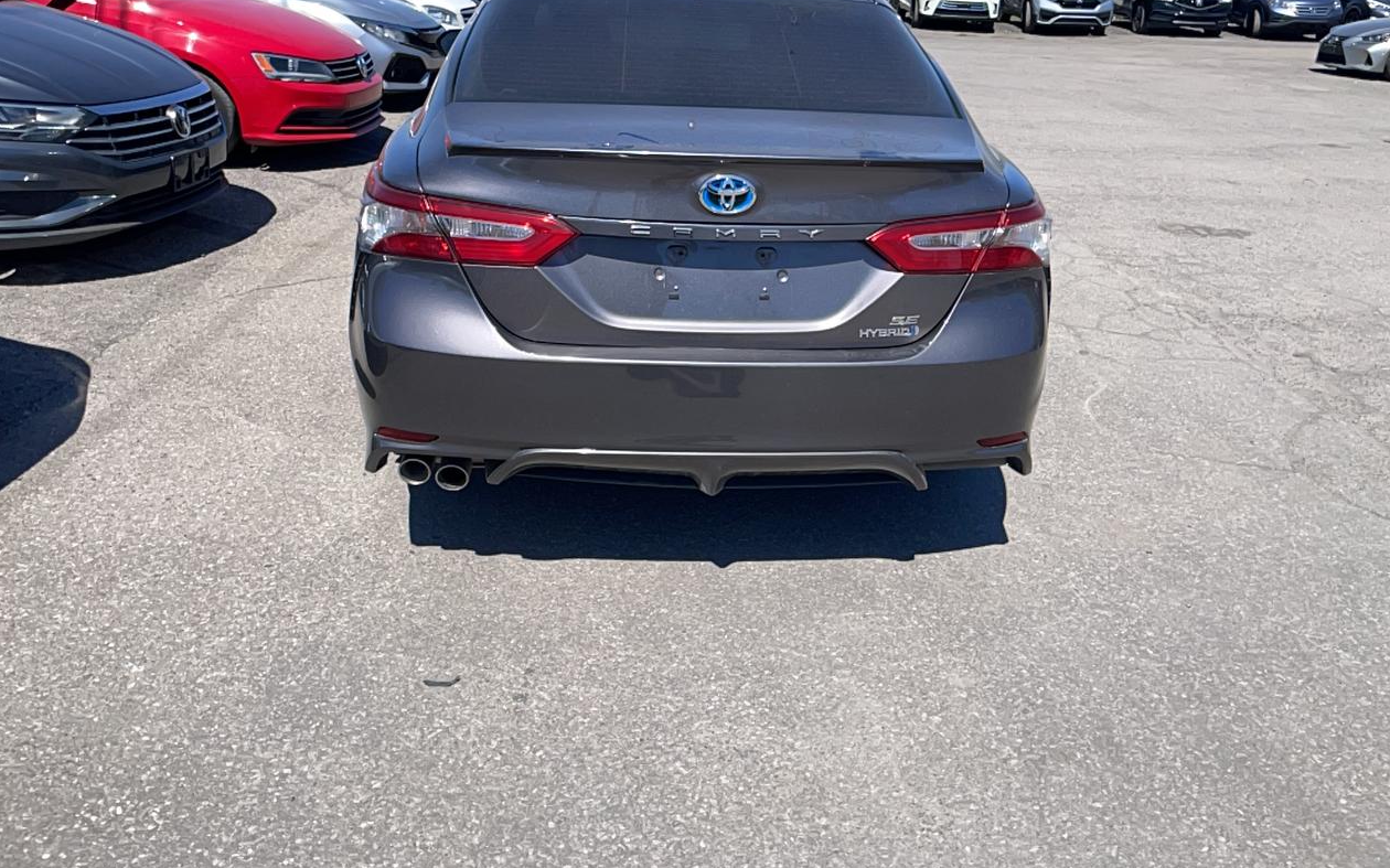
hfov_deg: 66.5
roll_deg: +0.6
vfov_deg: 44.3
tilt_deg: -18.0
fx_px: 1061
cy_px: 343
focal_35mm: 28
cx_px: 703
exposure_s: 1/3448
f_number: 1.6
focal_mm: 4.2
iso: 32
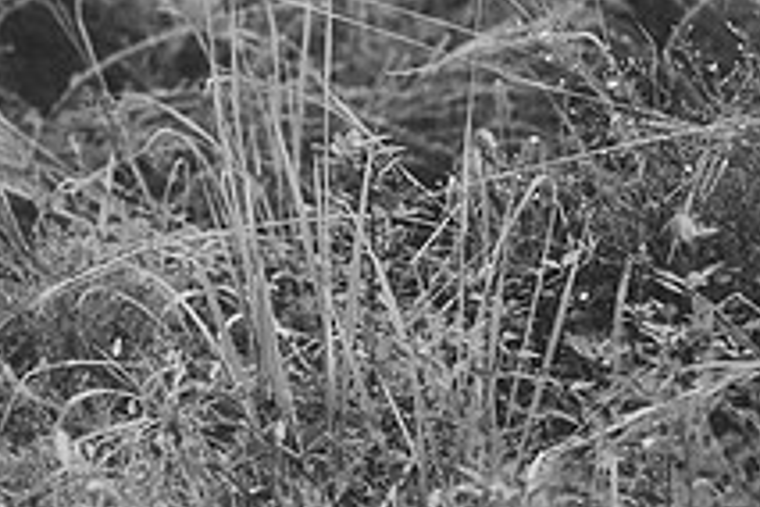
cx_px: -188
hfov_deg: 8.2
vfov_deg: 5.5
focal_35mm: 248
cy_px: 100
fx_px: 5235
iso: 80
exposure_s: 1/160
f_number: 2.2
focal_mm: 85
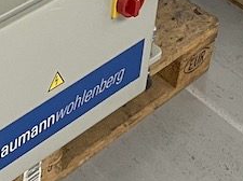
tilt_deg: -26.2
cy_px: -206
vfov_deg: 9.7
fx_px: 981
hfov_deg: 13.7
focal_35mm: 140
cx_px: -56
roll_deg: -1.8
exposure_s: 1/50
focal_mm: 4.2
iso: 125
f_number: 1.6
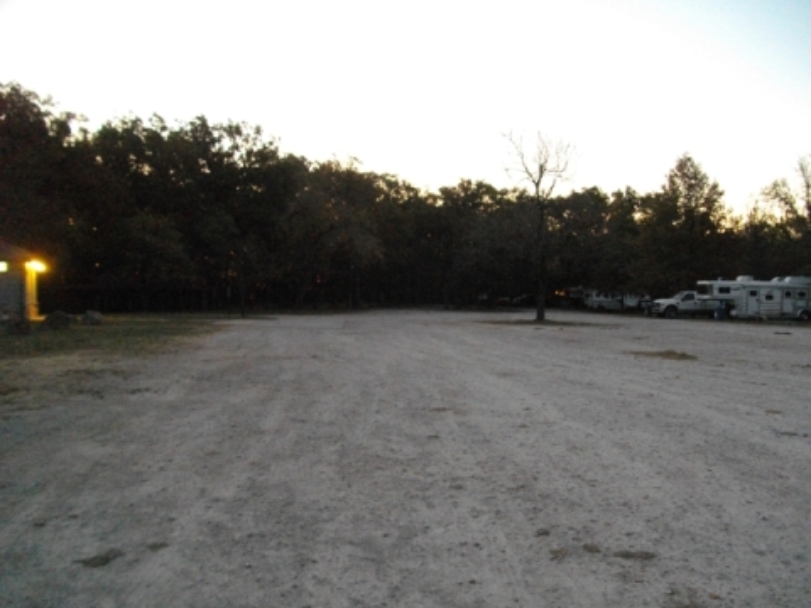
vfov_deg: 44.2
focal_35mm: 32
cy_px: 304
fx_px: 750
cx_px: 406
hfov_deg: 56.8
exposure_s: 1/6
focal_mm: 5.7
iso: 800
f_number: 2.9
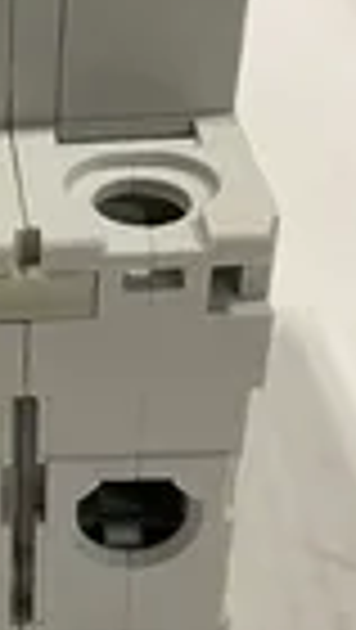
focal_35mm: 81
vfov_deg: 26.2
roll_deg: +3.5
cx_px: -153
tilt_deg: -35.3
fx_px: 1356
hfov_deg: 14.1
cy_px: 342
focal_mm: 4.2
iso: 160
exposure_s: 1/60
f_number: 1.6
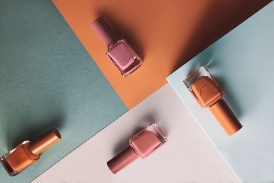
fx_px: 381
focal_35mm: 50
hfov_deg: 39.6
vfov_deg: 27.0
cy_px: 92
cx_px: 137
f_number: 10
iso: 125
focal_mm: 50
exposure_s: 1/250
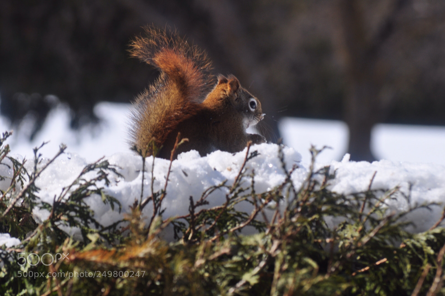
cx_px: 222
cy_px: 148
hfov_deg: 6.9
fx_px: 3704
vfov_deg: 4.6
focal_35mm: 300
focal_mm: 200
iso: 200
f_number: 11
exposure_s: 1/400
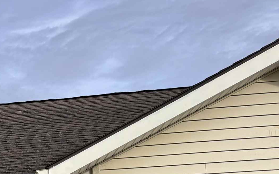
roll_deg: +0.9
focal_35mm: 80
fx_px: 608
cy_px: 287
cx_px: -125
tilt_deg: +2.0
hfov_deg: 22.0
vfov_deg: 14.8
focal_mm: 5.96
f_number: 1.6
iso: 50
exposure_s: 1/2398
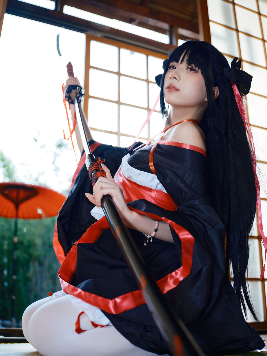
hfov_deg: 34.3
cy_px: 178
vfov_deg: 44.8
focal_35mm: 42
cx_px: 134
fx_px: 432
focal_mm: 52.9
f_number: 4
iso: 1000
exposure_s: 1/125
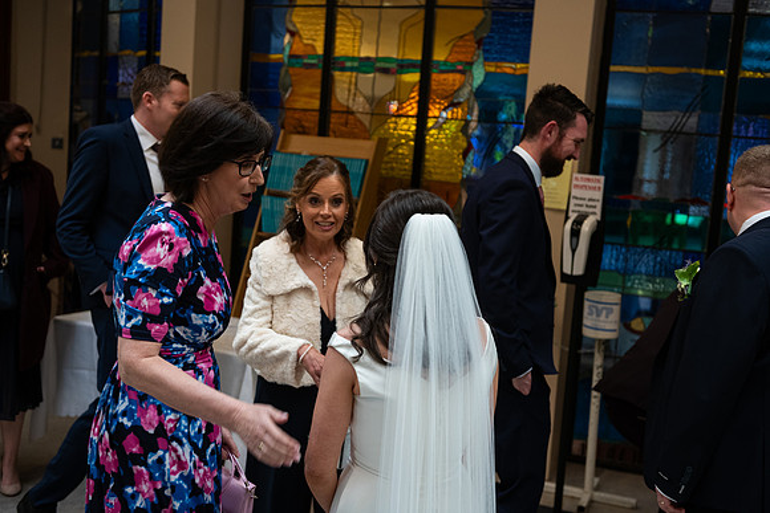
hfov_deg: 41.1
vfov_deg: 28.1
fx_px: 1027
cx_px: 385
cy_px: 256
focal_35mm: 48
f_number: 3.5
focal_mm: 48
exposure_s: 1/160
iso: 800
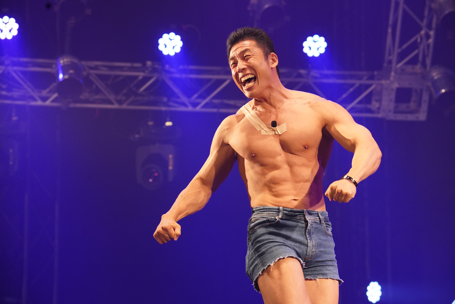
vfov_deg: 8.3
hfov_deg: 12.4
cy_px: 152
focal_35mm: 166
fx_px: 2094
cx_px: 228
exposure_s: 1/250
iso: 3200
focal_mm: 165.7
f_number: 7.1
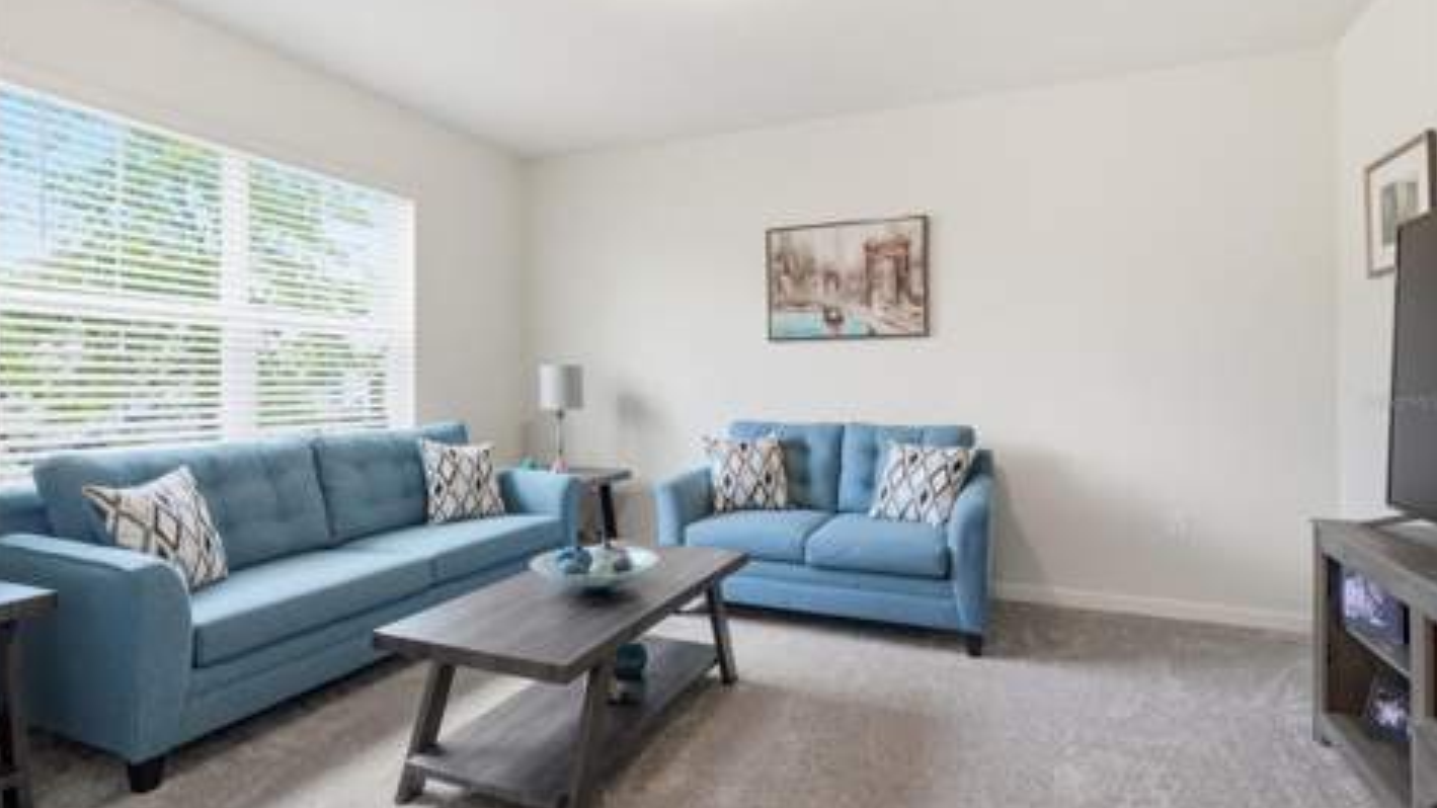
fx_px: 668
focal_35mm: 18
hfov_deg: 94.2
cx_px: 714
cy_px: 399
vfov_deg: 62.3
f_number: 11
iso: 400
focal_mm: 11
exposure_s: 1/25
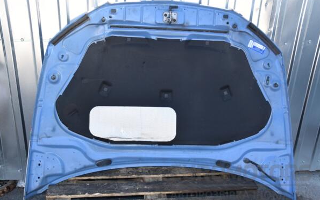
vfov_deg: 33.2
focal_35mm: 39
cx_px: 160
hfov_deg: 50.9
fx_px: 336
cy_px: 101
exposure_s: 1/200
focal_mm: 25
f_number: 10
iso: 800
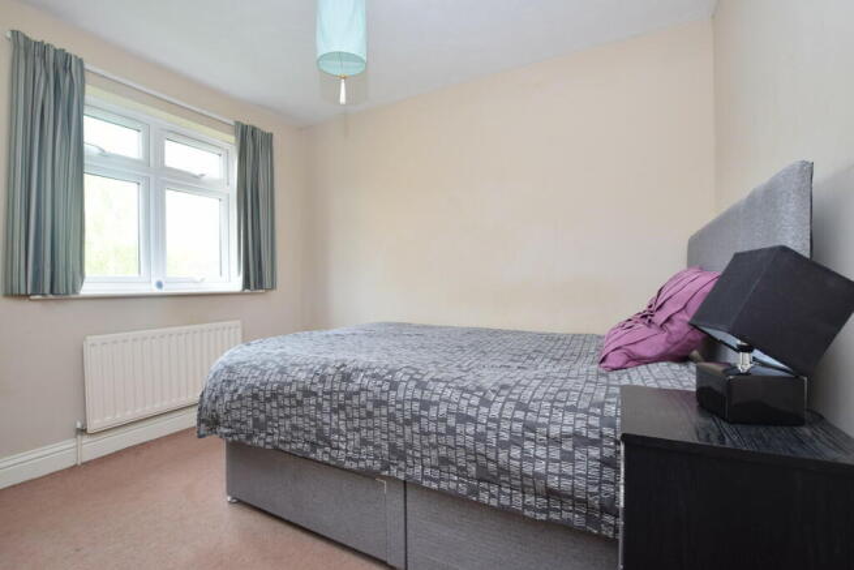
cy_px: 285
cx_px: 427
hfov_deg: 100.4
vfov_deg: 77.4
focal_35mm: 15
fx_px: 356
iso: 250
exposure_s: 1/15
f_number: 7.1
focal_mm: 10
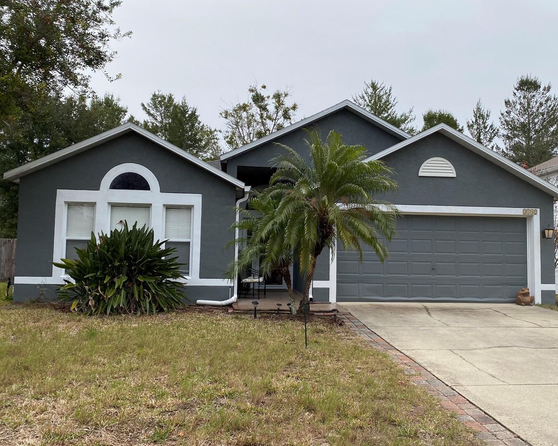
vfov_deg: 47.1
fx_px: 512
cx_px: 314
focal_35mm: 31
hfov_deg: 57.0
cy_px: 223
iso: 32
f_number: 1.8
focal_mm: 4.25
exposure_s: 1/630
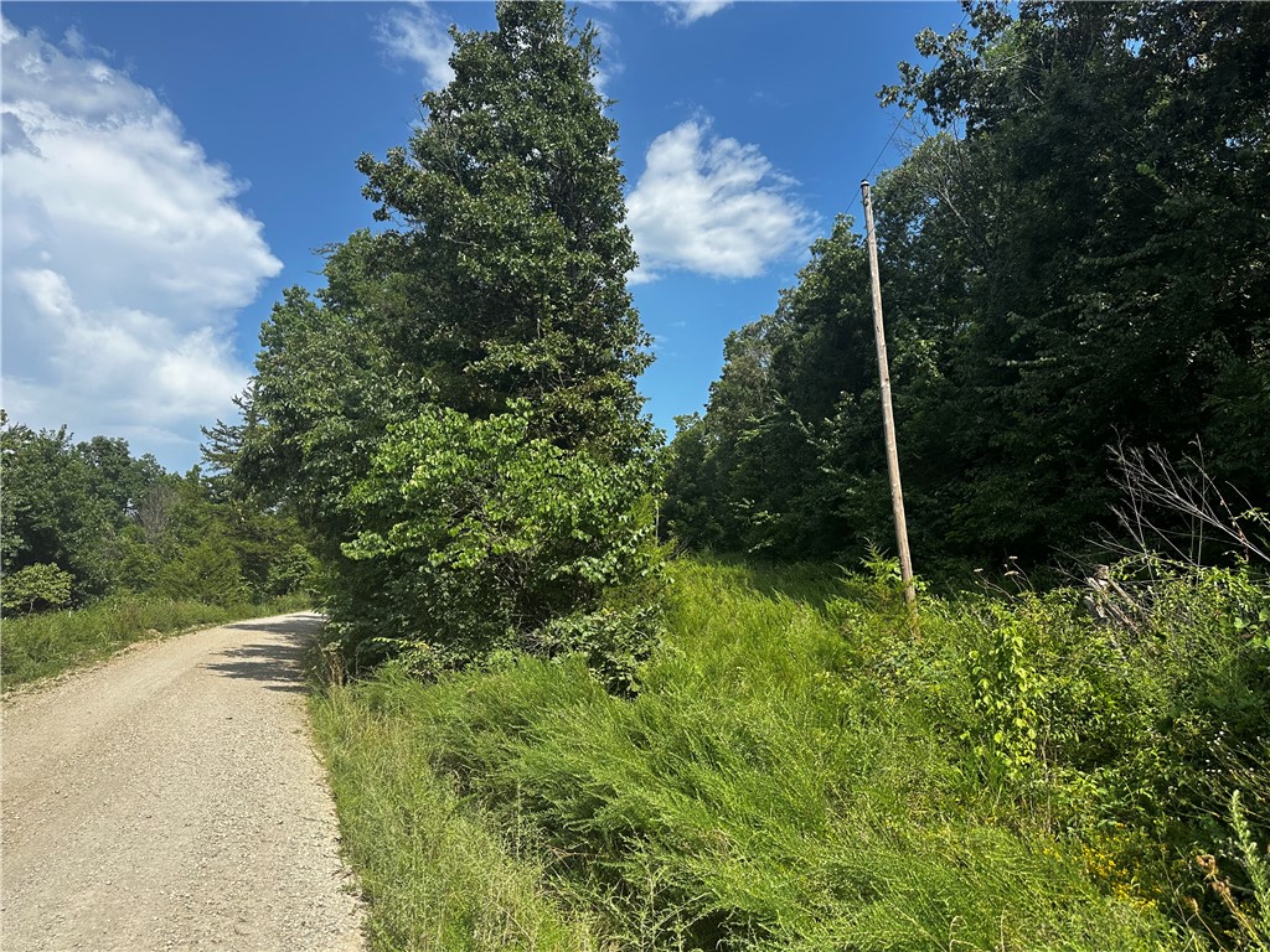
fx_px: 881
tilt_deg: +10.5
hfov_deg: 71.6
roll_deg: -2.0
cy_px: 476
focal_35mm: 24
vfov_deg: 56.8
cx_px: 635
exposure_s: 1/2882
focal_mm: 6.86
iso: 80
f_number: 1.78
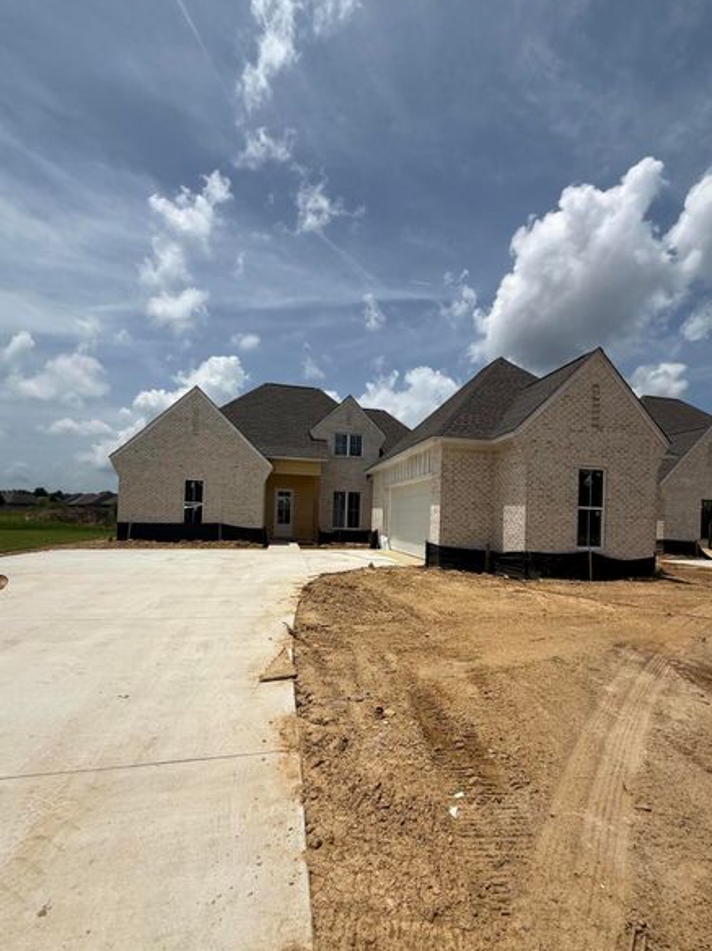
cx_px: 381
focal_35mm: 16
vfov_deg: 94.3
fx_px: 439
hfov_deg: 77.9
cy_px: 520
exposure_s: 1/6173
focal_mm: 2.22
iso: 50
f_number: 2.2
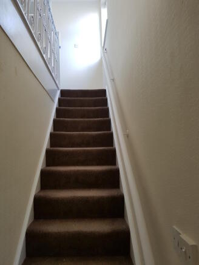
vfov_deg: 67.3
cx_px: 100
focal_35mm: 26
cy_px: 132
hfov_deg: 53.1
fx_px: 199
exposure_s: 1/50
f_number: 1.7
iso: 80
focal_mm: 4.2
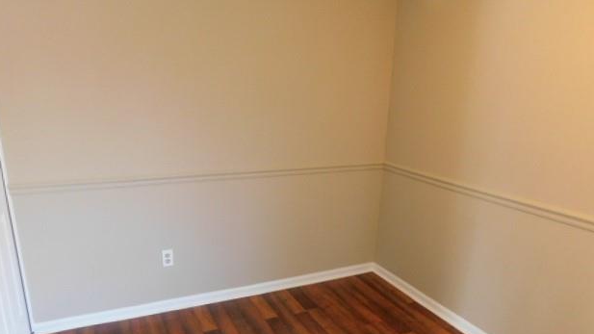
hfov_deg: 71.9
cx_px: 287
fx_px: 409
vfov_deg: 43.9
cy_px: 215
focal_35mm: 26
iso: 400
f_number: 3
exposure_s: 1/25
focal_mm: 4
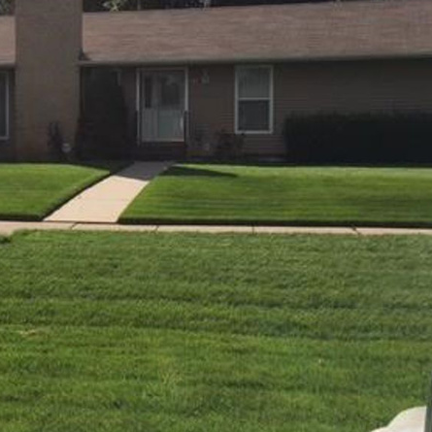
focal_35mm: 59
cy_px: 148
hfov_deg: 27.9
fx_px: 833
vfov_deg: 28.9
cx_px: 35
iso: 25
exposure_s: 1/2849
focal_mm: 4.15
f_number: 2.2
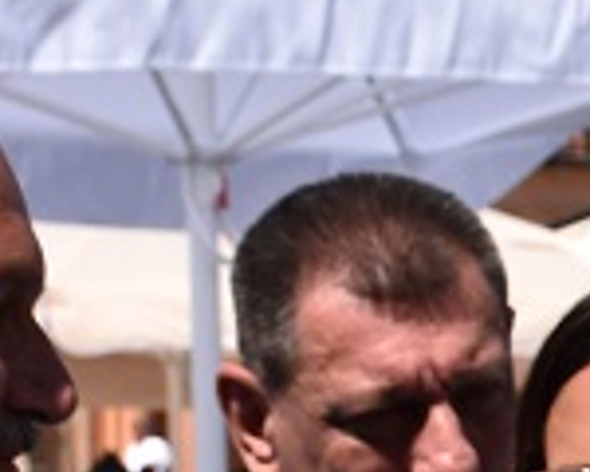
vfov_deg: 5.3
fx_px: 5046
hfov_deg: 6.5
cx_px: 1257
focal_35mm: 289
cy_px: 511
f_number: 8
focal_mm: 32
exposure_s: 1/500
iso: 125
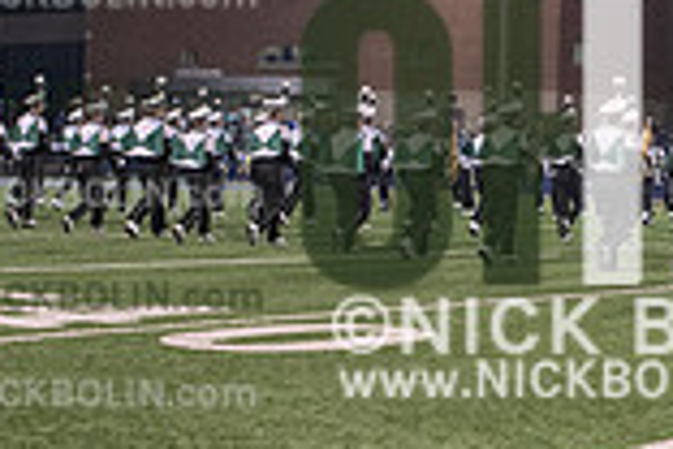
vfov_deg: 15.4
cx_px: 604
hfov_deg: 22.3
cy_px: 196
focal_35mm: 89
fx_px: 1664
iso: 3200
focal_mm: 24
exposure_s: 1/500
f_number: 3.2
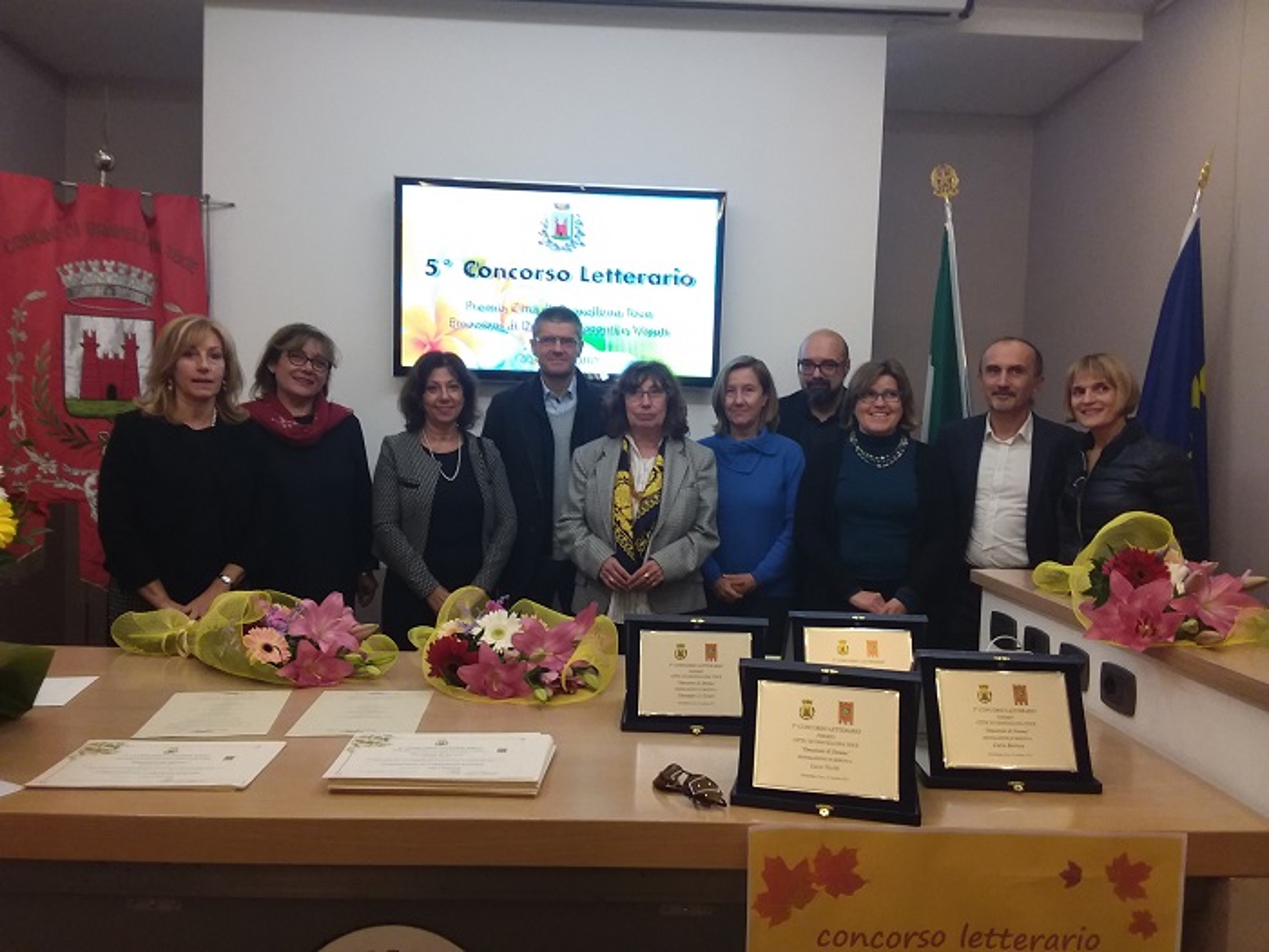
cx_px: 634
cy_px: 476
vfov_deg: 51.4
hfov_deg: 65.3
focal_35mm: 27
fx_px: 990
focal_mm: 2.91
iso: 80
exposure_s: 1/33
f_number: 1.9
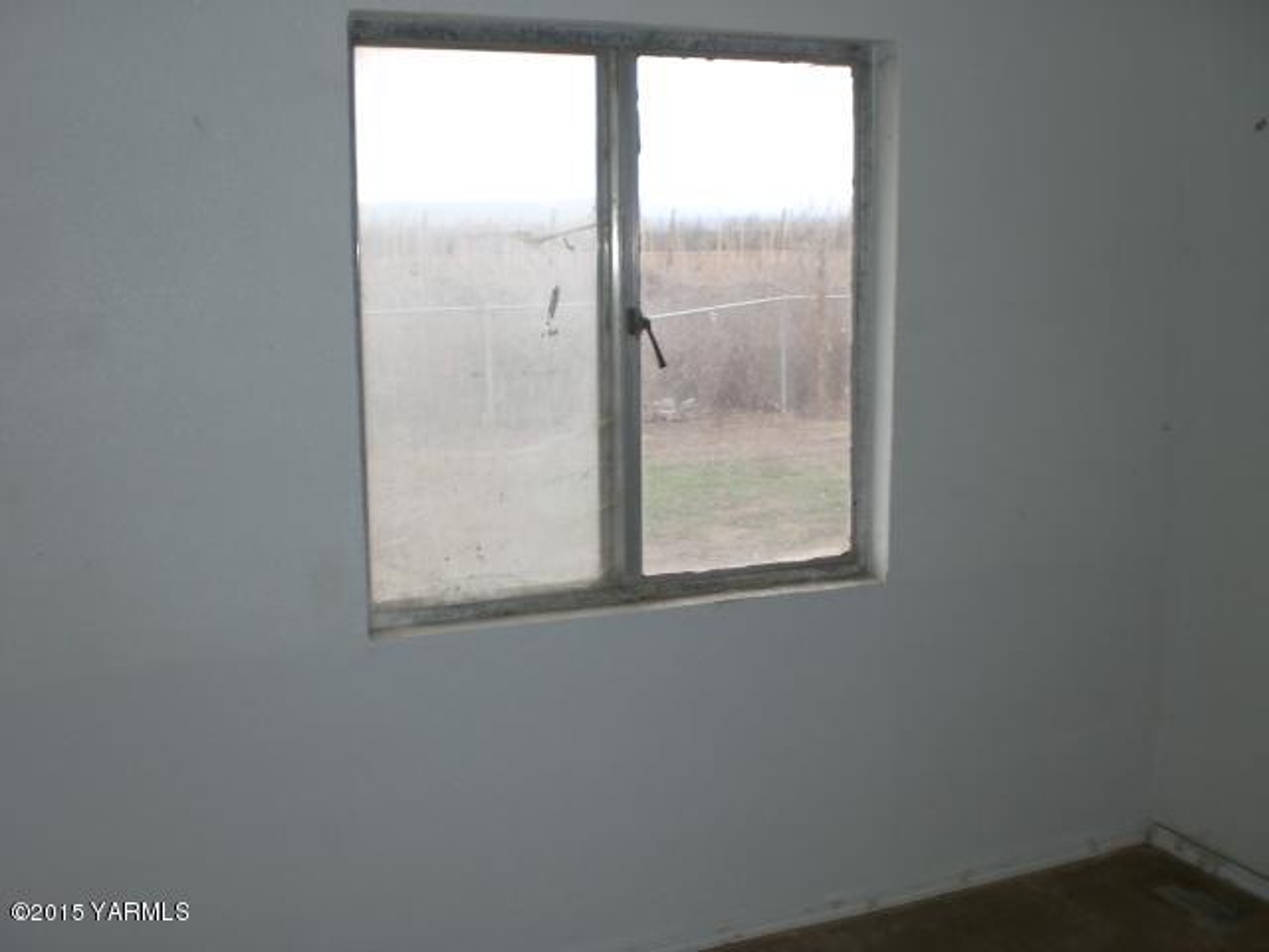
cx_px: 634
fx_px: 1393
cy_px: 476
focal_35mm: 38
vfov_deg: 37.7
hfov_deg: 49.0
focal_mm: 6.3
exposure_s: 1/200
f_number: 3.1
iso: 50
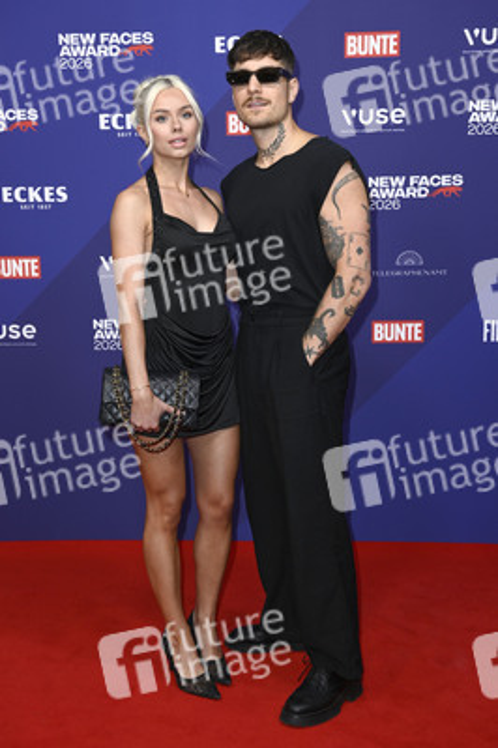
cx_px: 249
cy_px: 374
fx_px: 998
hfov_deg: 28.0
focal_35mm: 48
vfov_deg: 41.1
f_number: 5.6
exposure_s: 1/250
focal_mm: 48
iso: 500
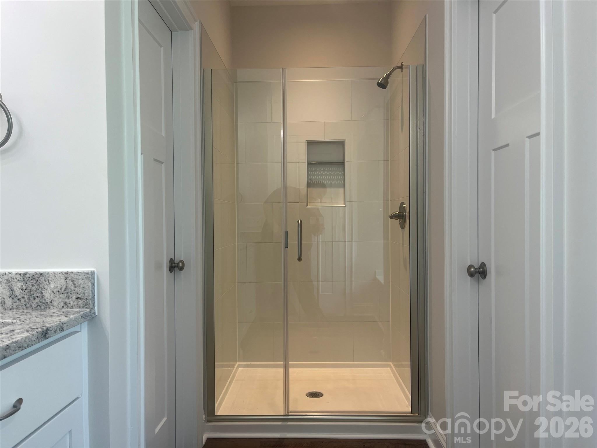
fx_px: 448
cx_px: 298
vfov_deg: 53.1
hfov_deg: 67.3
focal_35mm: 26
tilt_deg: -1.0
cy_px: 224
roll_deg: +0.6
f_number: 1.6
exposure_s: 1/120
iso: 50
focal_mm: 5.1
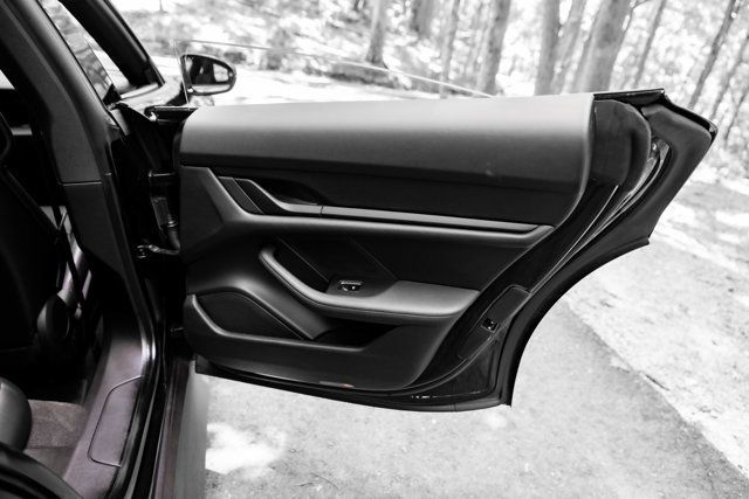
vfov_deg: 53.2
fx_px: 499
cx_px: 374
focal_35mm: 24
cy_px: 250
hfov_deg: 73.7
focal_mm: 24
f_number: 3.5
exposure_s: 1/160
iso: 1000
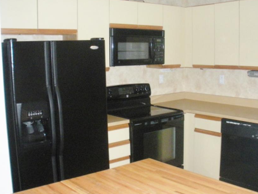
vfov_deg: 32.9
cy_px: 94
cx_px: 134
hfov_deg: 42.9
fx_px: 328
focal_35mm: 44
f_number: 3.5
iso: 604
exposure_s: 1/60
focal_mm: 6.3
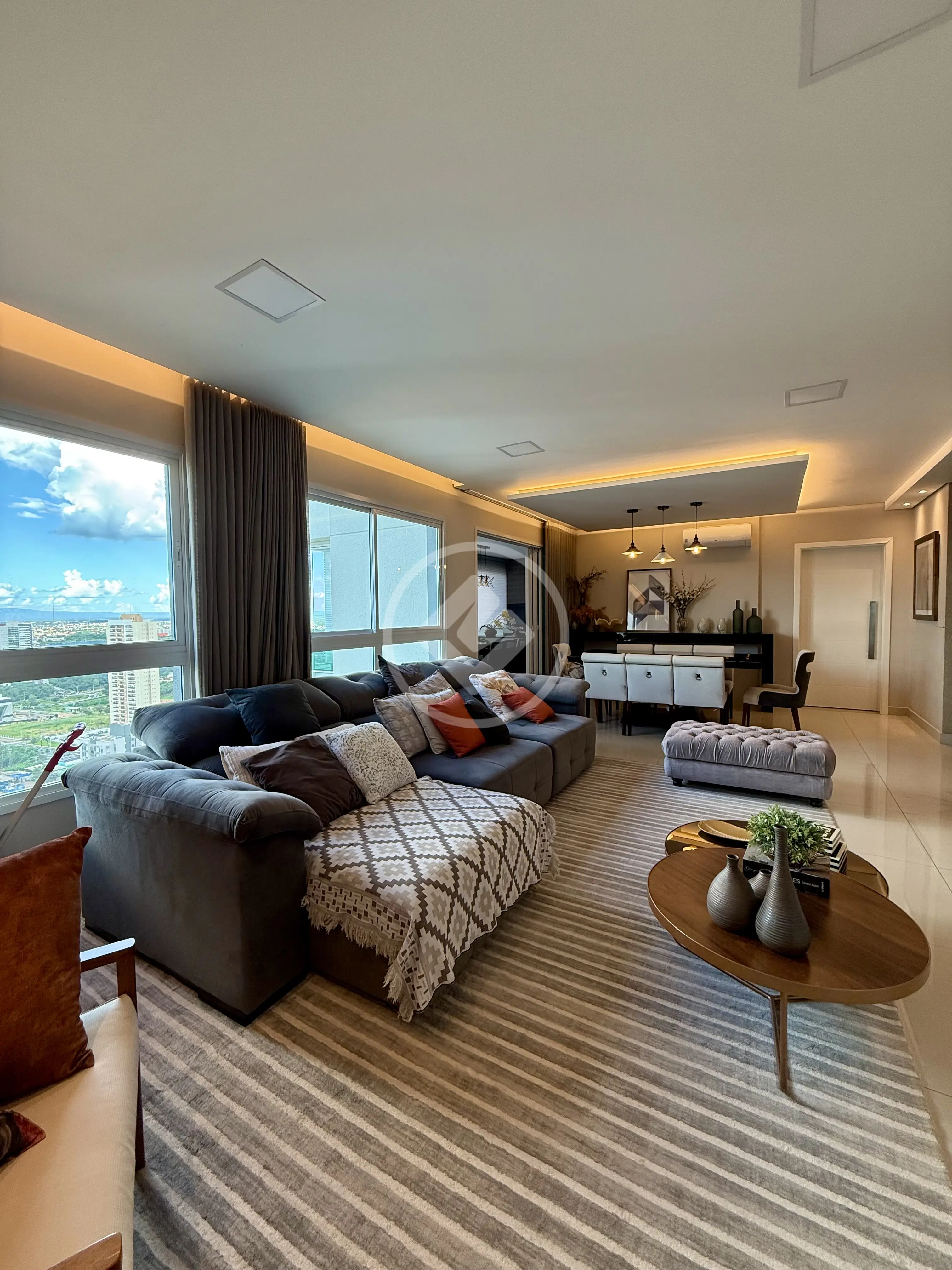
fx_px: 513
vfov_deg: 102.1
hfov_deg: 85.7
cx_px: 476
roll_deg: +1.1
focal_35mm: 14
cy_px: 635
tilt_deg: -1.2
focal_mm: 2.22
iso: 125
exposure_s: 1/99
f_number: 2.2
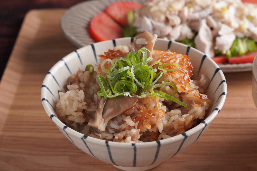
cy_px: 97
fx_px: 585
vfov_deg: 16.6
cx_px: 141
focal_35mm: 82
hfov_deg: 24.8
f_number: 10
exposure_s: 1/125
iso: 6400
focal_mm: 70
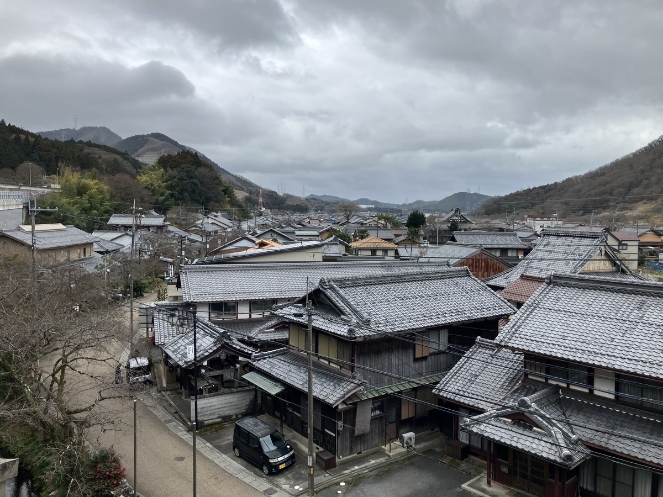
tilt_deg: -1.0
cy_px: 248
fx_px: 536
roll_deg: -1.2
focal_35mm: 28
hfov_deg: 63.4
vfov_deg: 49.7
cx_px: 332
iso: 32
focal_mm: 3.99
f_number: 1.8
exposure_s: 1/1245
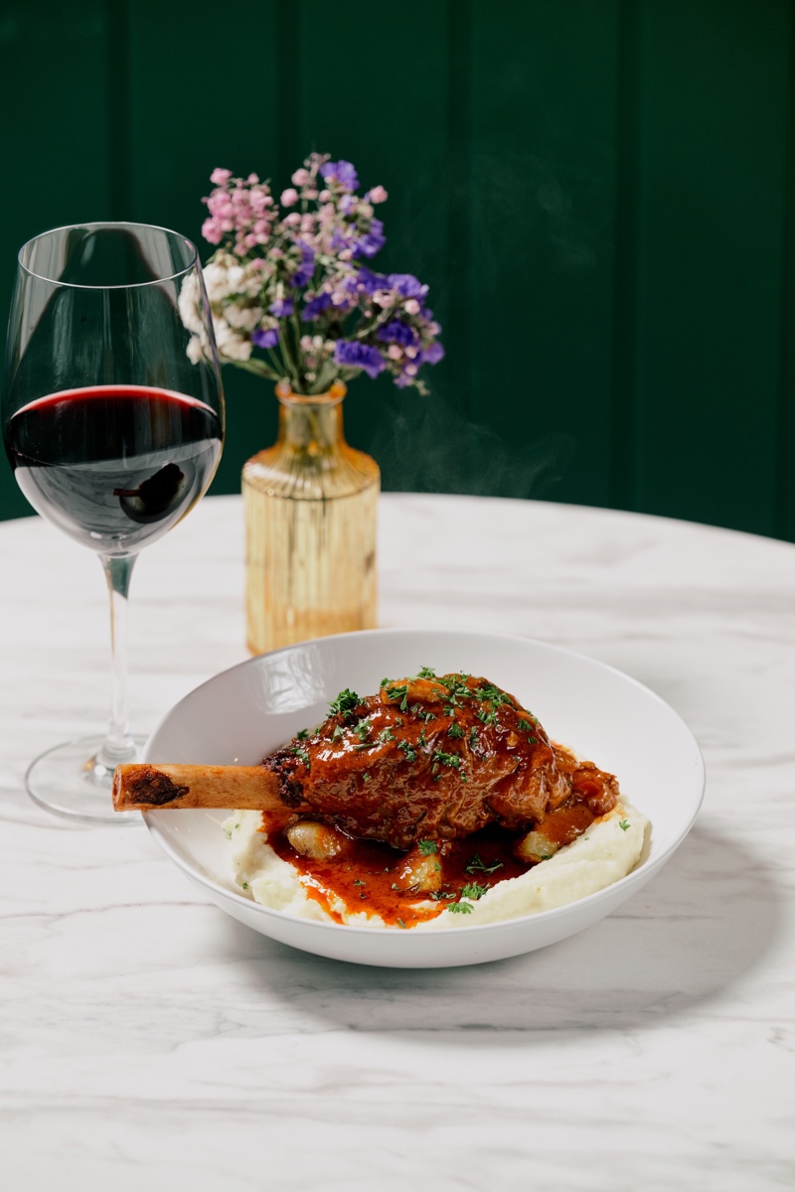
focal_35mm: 175
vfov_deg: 11.7
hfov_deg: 7.8
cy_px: 596
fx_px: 5796
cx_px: 398
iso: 250
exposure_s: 1/160
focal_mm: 175
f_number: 5
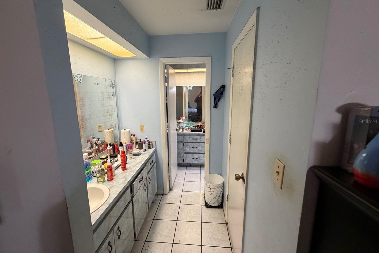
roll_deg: +0.3
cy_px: 121
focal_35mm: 15
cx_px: 187
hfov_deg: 100.4
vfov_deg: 77.3
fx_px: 158
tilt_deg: -9.6
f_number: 2.2
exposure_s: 1/60
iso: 400
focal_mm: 2.22
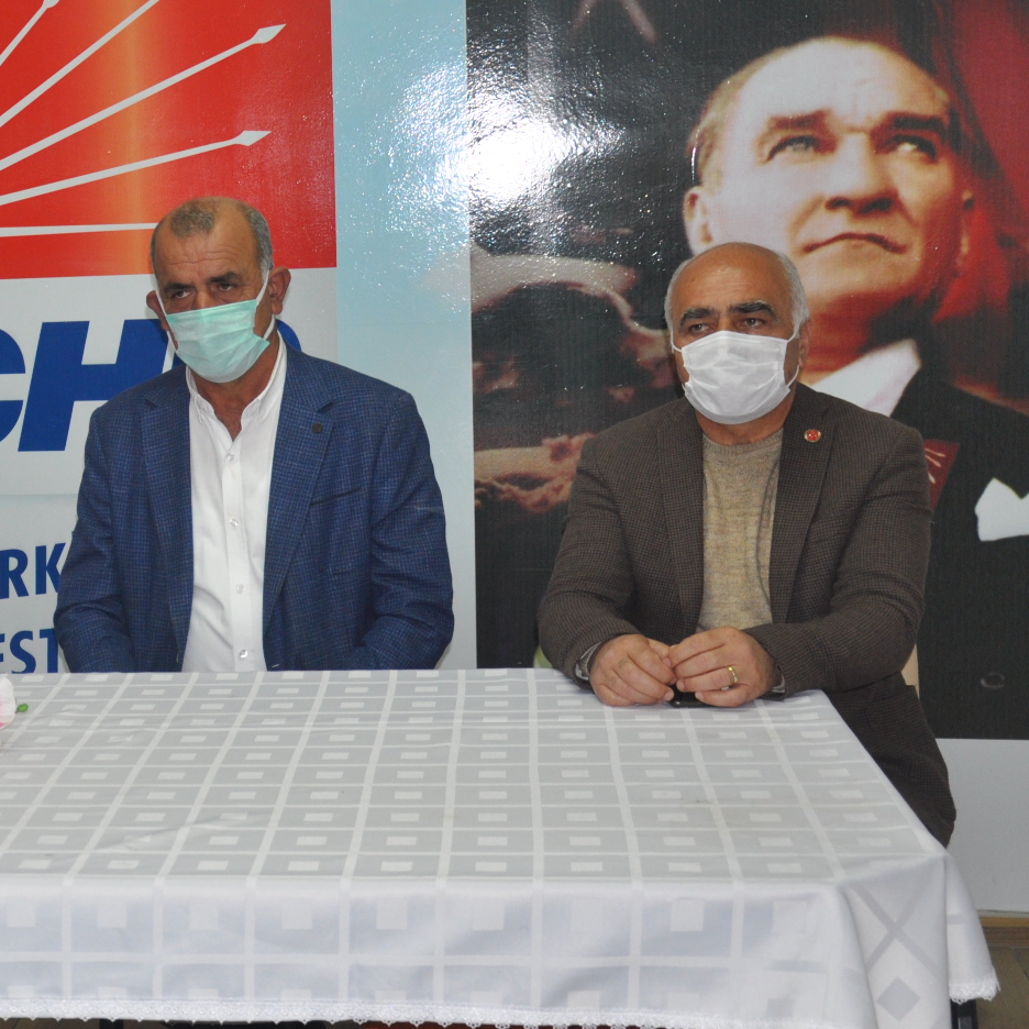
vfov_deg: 24.6
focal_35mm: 70
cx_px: -101
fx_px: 2354
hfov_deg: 23.2
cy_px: 464
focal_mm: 24
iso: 500
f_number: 3.8
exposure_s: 1/60
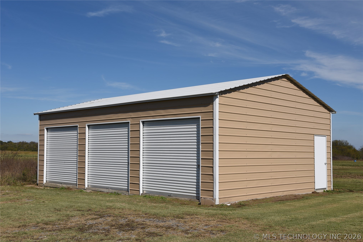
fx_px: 444
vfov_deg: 30.5
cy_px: 121
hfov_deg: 44.5
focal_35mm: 44
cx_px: 182
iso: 100
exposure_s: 1/400
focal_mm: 44
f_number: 10
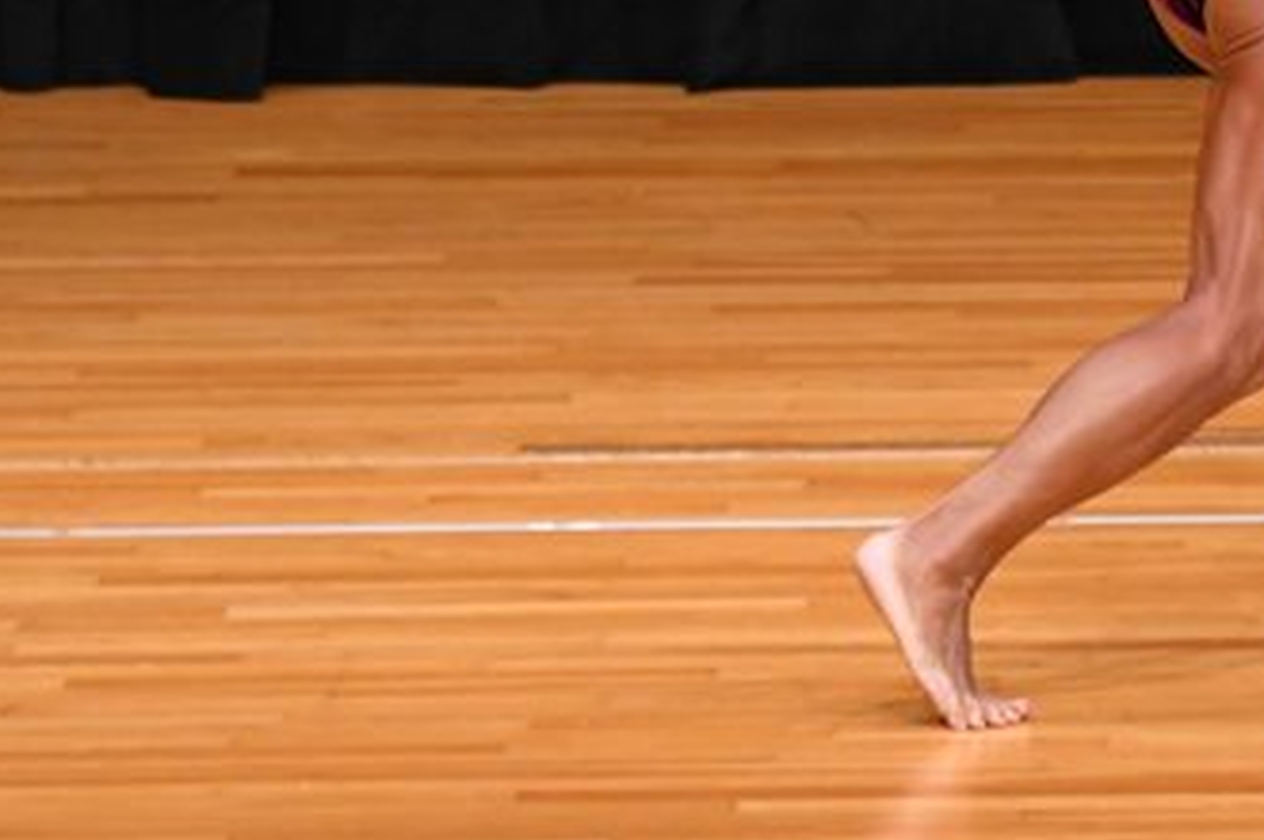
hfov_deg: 3.1
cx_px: 1212
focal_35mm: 667
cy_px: -57
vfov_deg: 2.1
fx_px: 23396
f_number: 5.6
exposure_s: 1/400
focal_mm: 190
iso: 3200
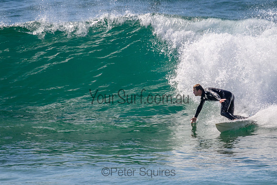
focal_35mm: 1073
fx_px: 8259
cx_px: 168
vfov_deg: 1.3
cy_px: 73
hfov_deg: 1.9
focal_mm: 800
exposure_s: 1/2000
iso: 800
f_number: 11
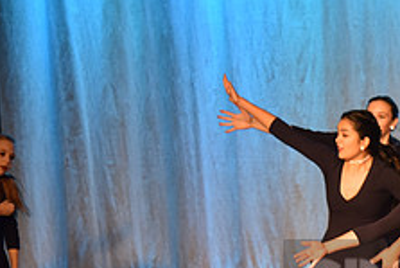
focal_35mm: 325
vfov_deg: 4.2
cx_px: 479
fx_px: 3613
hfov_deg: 6.3
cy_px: 287
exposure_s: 1/160
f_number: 4
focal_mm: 125
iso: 2000
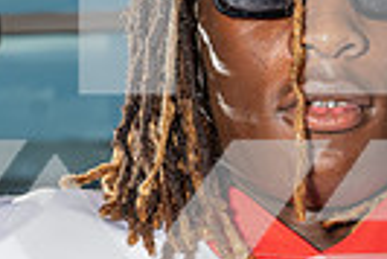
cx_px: 259
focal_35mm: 271
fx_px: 2916
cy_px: 295
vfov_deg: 5.1
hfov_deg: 7.6
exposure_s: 1/250
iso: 320
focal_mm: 62
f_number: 8
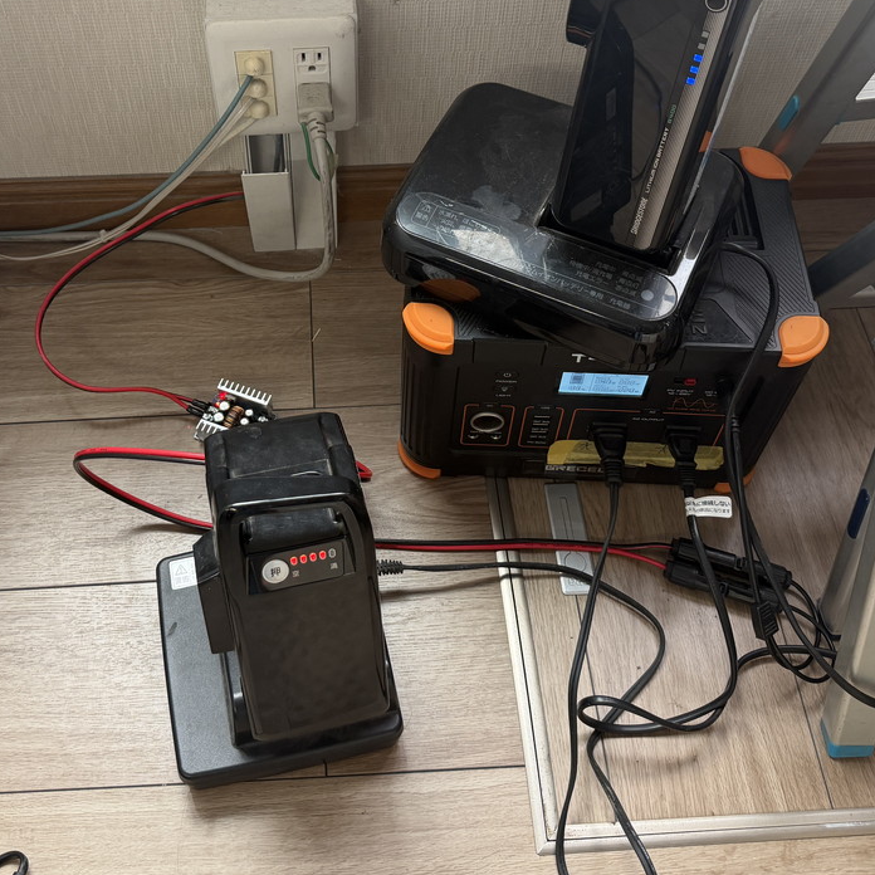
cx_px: 353
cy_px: 303
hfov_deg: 42.6
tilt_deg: -52.8
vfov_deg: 42.3
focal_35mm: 39
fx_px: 1115
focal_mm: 6.76
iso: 200
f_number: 1.78
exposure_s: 1/121
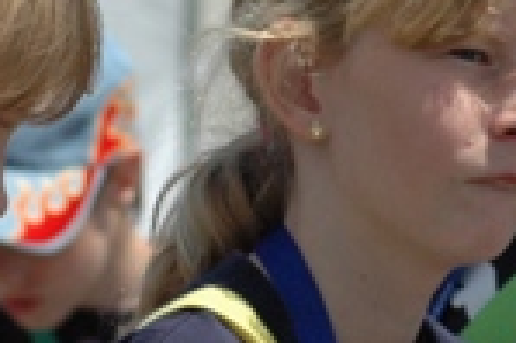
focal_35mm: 836
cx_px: 353
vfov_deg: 1.6
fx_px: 11969
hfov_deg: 2.5
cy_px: 69
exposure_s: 1/1250
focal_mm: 130
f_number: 9
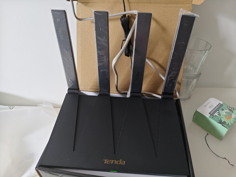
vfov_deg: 58.9
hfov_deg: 73.9
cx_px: 118
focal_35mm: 23
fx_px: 157
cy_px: 88
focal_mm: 5.56
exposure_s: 1/100
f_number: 1.88
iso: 342
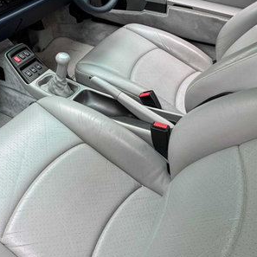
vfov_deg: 49.2
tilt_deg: -33.8
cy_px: 66
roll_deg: +3.0
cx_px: 98
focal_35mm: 32
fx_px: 269
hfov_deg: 50.6
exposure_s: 1/99
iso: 80
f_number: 2.2
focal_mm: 2.22
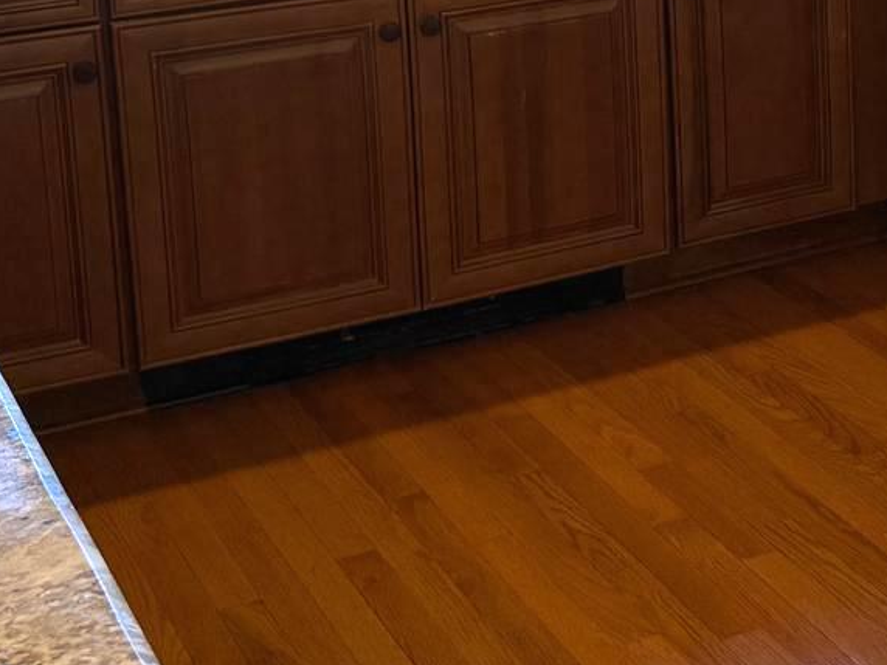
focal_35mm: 86
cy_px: -149
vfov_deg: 16.4
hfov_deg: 21.1
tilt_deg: -8.3
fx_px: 2204
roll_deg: +1.7
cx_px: 1084
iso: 200
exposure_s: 1/155
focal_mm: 6.76
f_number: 1.78
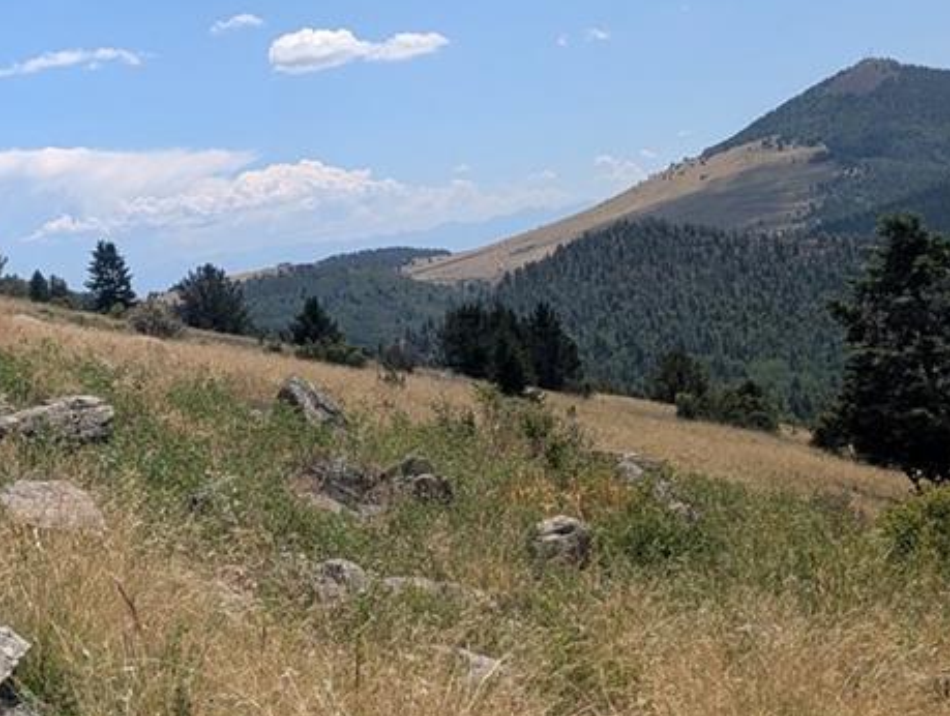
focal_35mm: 75
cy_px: 304
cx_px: -157
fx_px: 2062
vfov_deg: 19.7
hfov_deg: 23.9
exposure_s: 1/1825
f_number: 1.68
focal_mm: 6.9
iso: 18
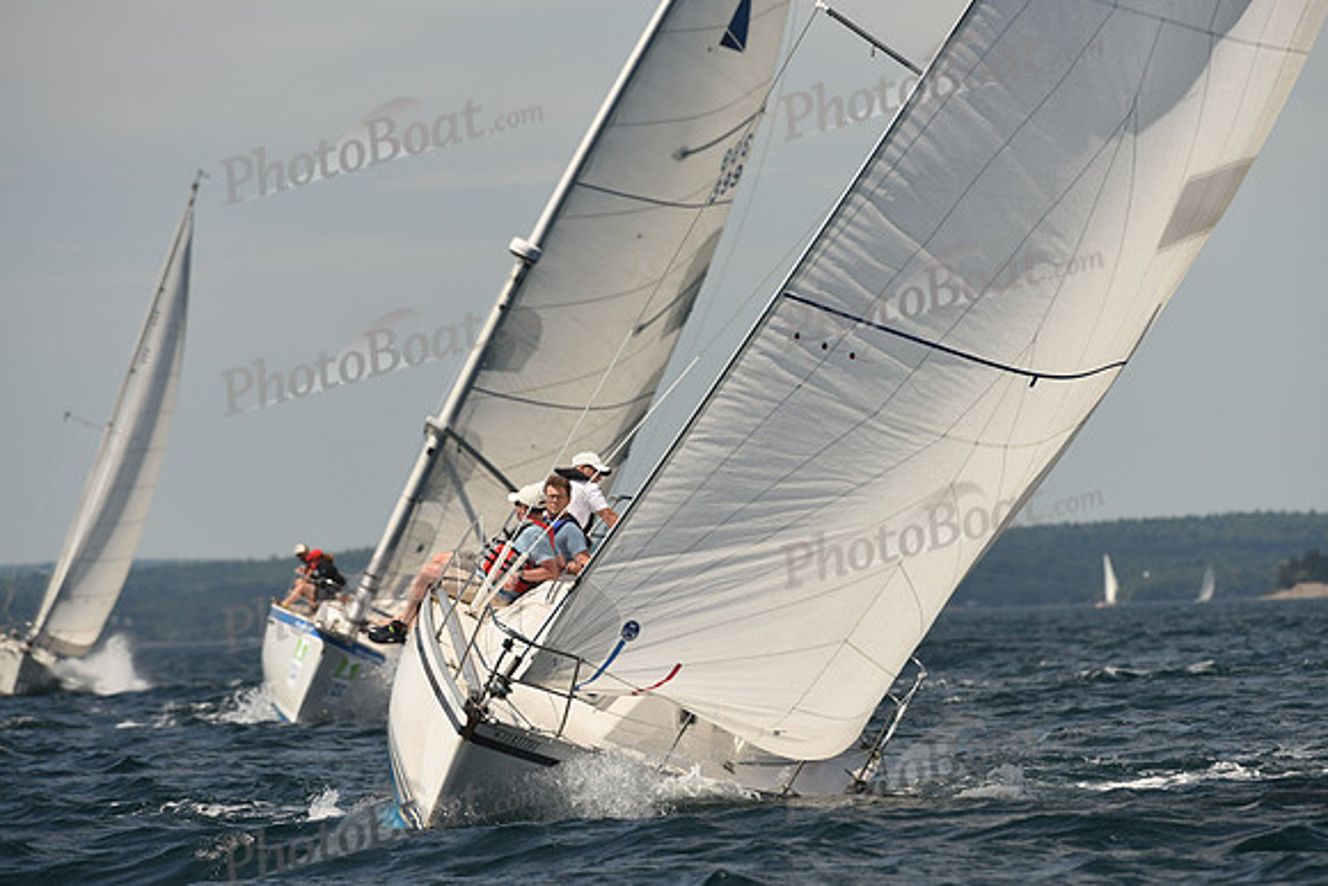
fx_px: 14758
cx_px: 664
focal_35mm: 400
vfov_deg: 3.4
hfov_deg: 5.2
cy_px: 443
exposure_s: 1/1000
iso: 250
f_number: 7.1
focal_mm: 400
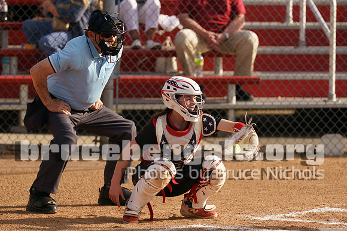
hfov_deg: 5.0
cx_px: 198
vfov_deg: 3.3
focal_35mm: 414
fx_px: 3987
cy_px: 113
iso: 250
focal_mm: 200
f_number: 2.8
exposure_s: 1/3200
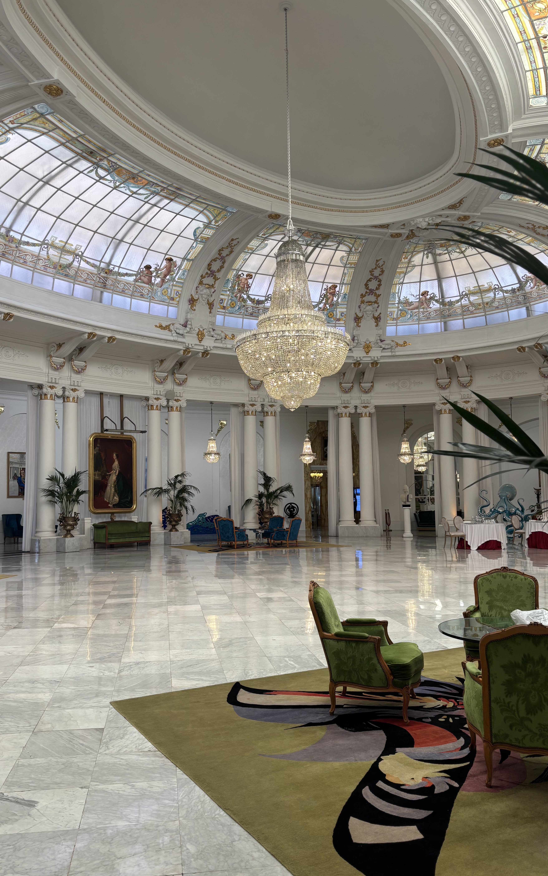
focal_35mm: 28
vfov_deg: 66.5
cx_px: 239
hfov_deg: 44.4
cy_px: 443
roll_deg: +0.0
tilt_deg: +4.3
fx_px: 669
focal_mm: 5.96
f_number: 1.6
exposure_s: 1/100
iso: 50
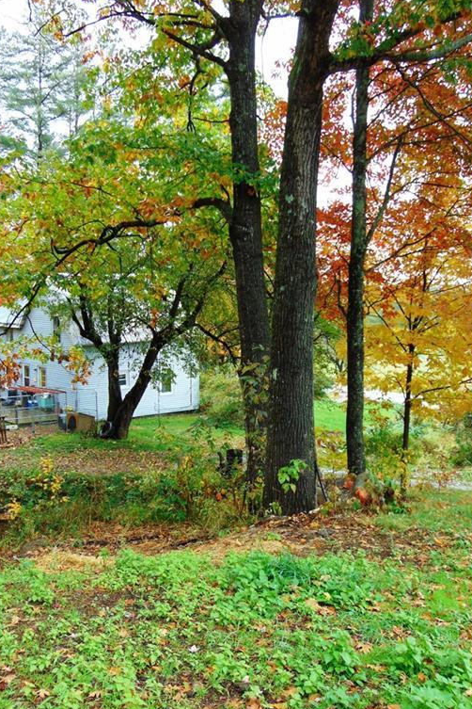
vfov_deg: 54.4
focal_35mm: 35
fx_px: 688
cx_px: 215
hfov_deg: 37.8
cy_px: 351
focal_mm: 5.8
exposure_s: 1/60
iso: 80
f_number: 3.2
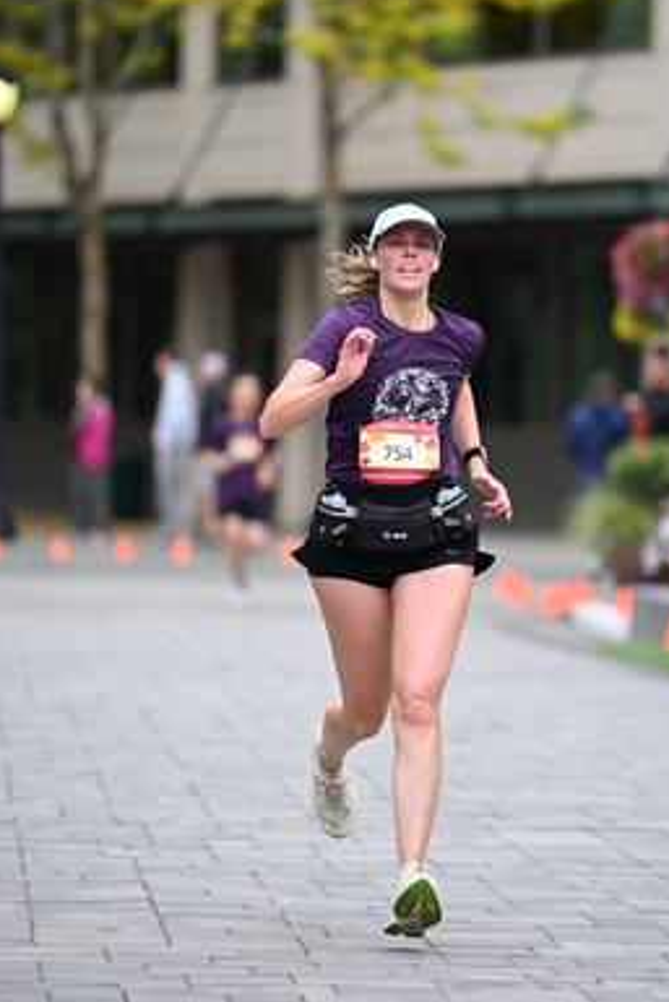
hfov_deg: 4.8
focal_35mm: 286
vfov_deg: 7.2
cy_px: 471
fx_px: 7964
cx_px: 387
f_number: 2.8
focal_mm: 200
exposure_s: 1/2000
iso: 640
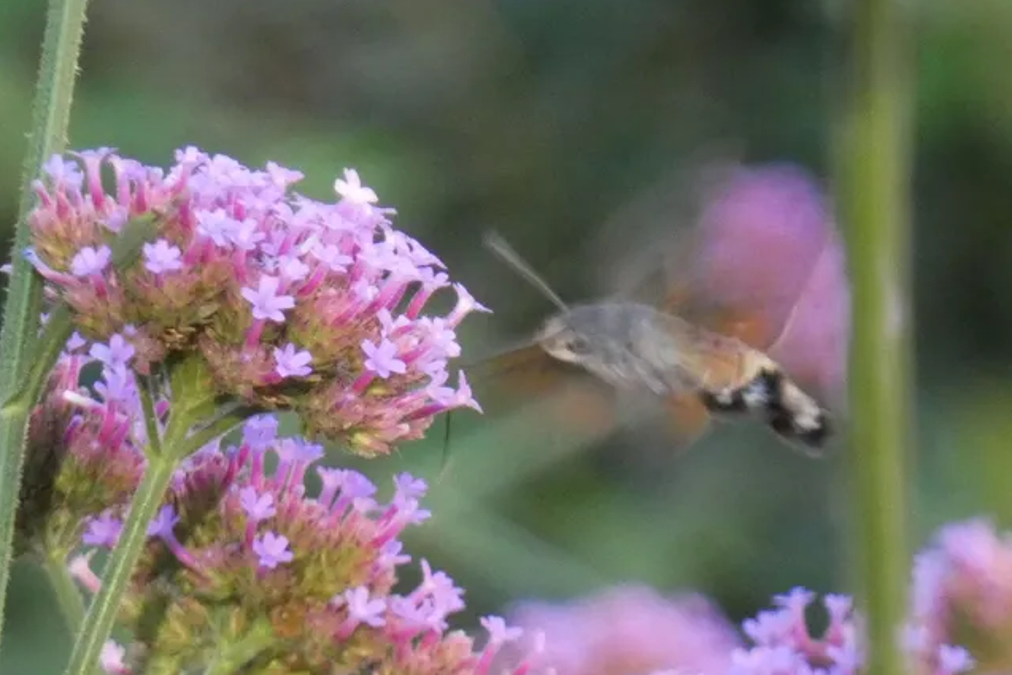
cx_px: 507
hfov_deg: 4.2
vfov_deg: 2.8
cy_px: 376
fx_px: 13777
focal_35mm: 490
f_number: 5.6
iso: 1000
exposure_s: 1/100
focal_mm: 84
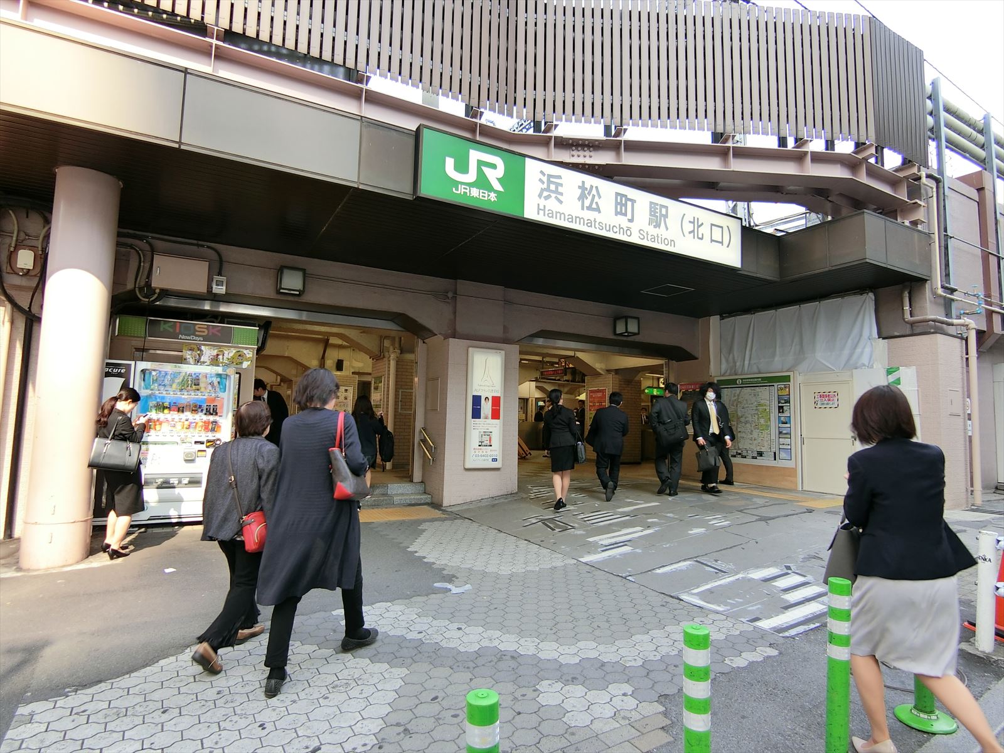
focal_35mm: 19
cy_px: 376
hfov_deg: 84.7
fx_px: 551
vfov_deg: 68.7
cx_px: 502
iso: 80
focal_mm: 4.06
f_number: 2.7
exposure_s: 1/125
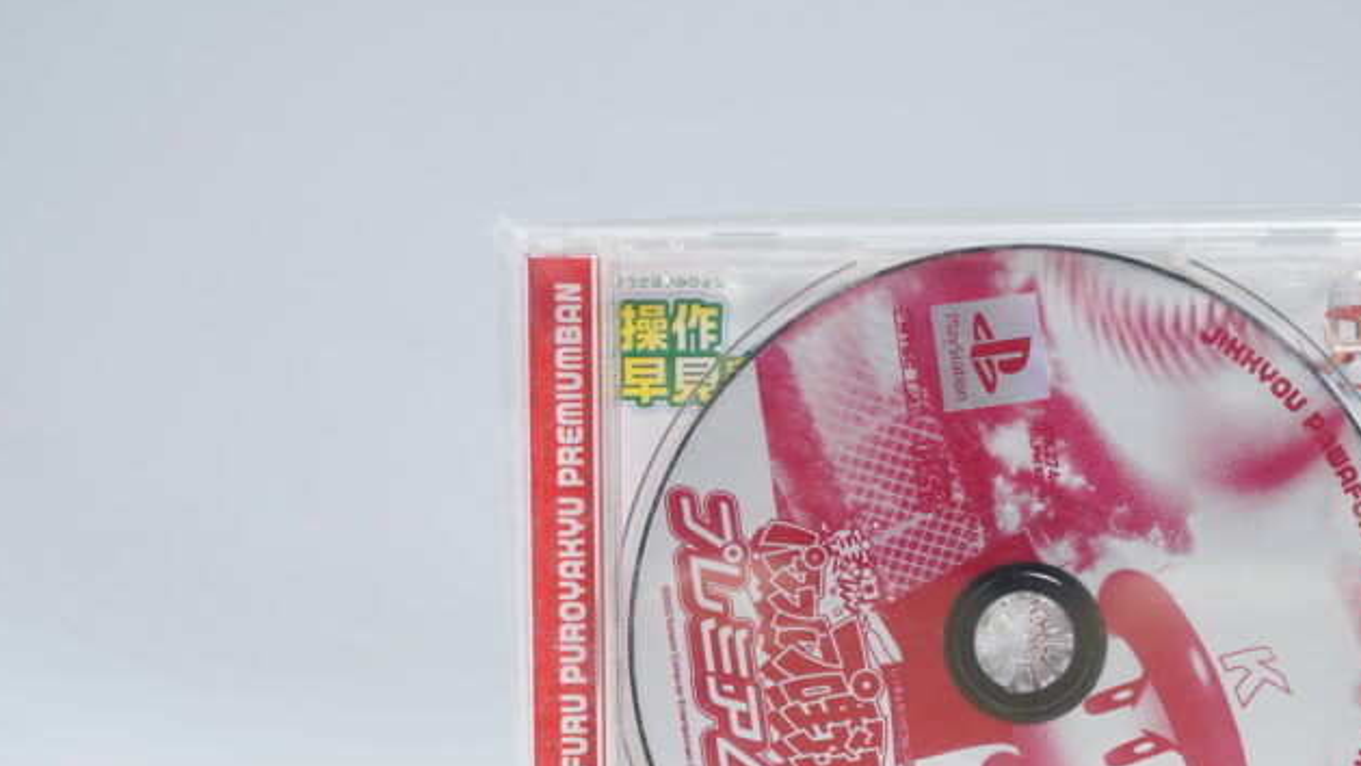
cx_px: 995
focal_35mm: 76
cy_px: 634
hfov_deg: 27.5
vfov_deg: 15.8
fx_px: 2743
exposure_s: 1/5
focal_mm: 38
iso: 160
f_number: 6.3
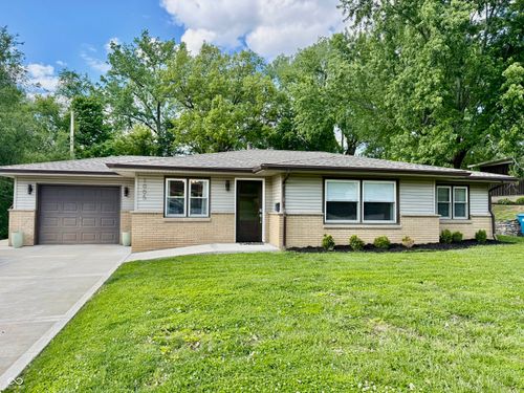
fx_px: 363
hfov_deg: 71.6
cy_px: 196
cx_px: 262
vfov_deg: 56.8
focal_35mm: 24
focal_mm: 6.76
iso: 100
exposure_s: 1/1337
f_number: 1.78
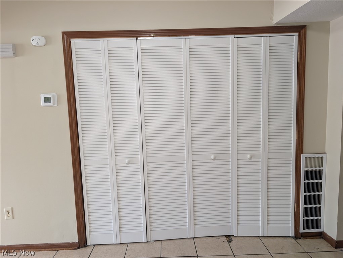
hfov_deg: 71.5
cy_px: 129
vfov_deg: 56.9
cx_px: 172
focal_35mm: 24
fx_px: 238
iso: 461
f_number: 1.68
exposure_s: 1/120
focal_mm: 6.9
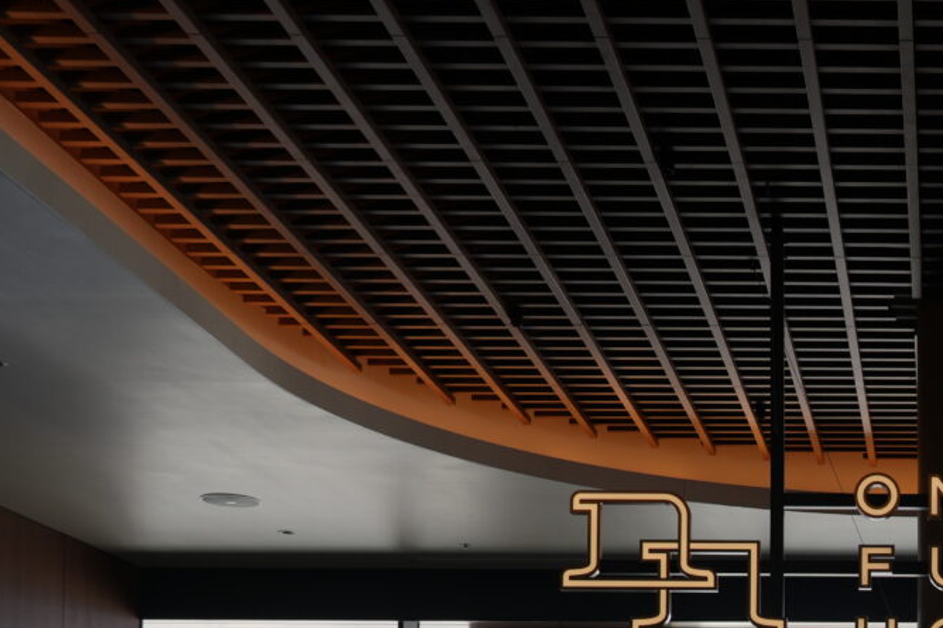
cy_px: 852
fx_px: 1807
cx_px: 975
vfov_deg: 18.2
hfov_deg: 27.3
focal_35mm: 69
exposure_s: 1/60
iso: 100
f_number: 5.6
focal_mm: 24
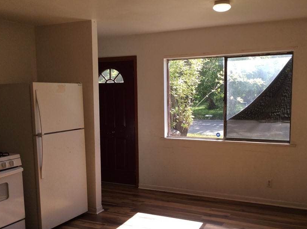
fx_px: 354
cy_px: 129
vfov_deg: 35.8
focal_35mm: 40
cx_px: 157
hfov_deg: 46.9
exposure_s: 1/290
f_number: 2.4
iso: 32
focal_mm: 3.3
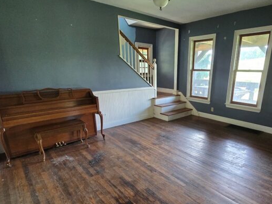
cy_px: 126
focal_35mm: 20
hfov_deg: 80.7
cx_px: 164
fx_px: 157
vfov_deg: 65.1
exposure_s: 1/50
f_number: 2.2
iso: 640
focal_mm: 2.2
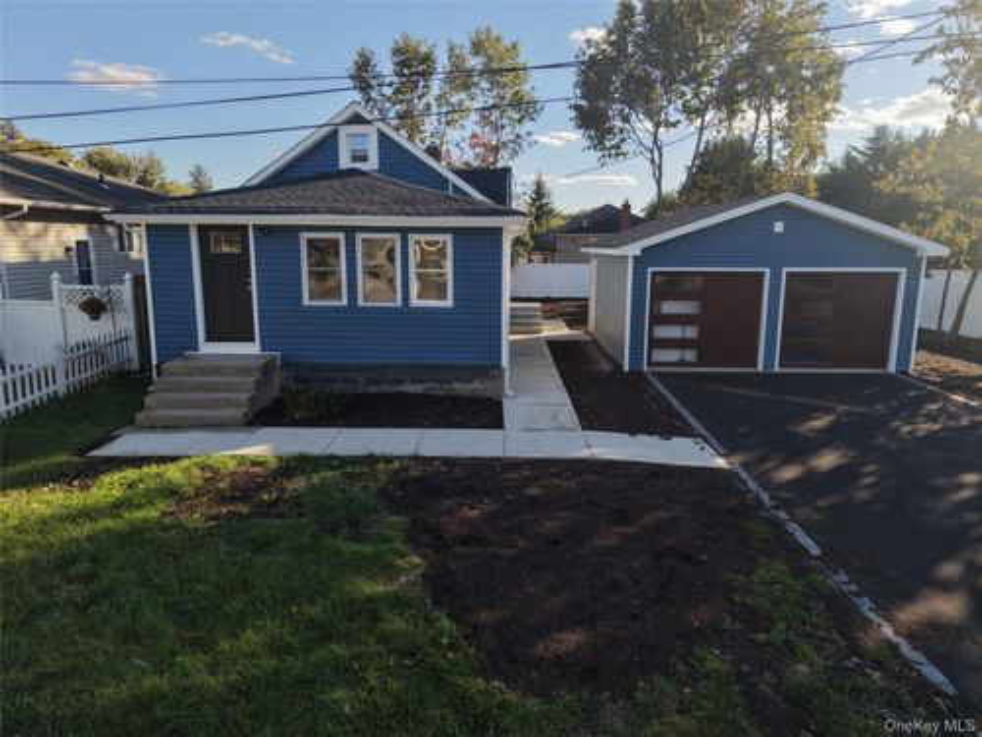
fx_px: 681
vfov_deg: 56.8
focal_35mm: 24
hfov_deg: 71.6
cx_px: 491
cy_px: 368
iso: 100
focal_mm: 8.67
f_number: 1.8
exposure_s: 1/30
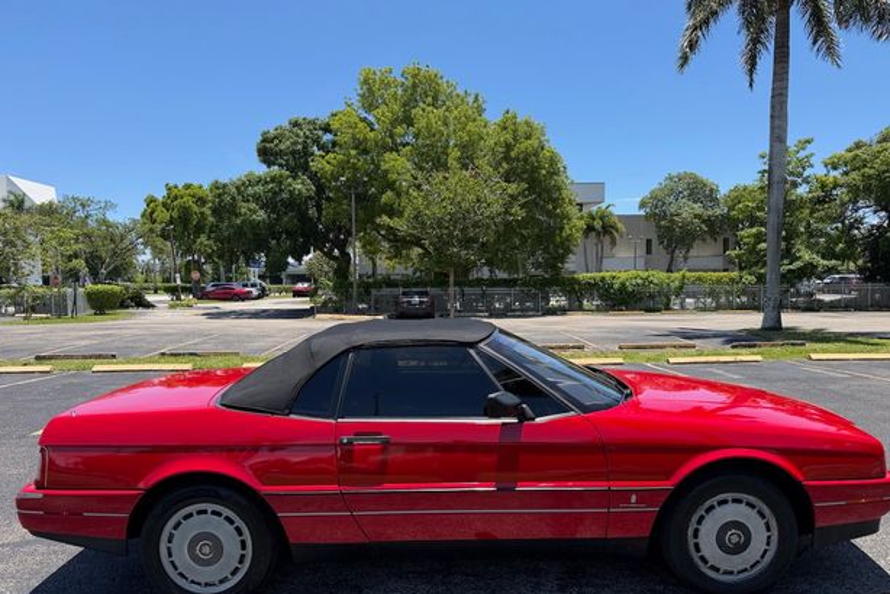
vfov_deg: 49.6
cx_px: 454
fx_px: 643
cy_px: 319
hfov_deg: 69.4
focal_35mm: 26
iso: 80
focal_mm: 6.76
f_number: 1.78
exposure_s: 1/2525
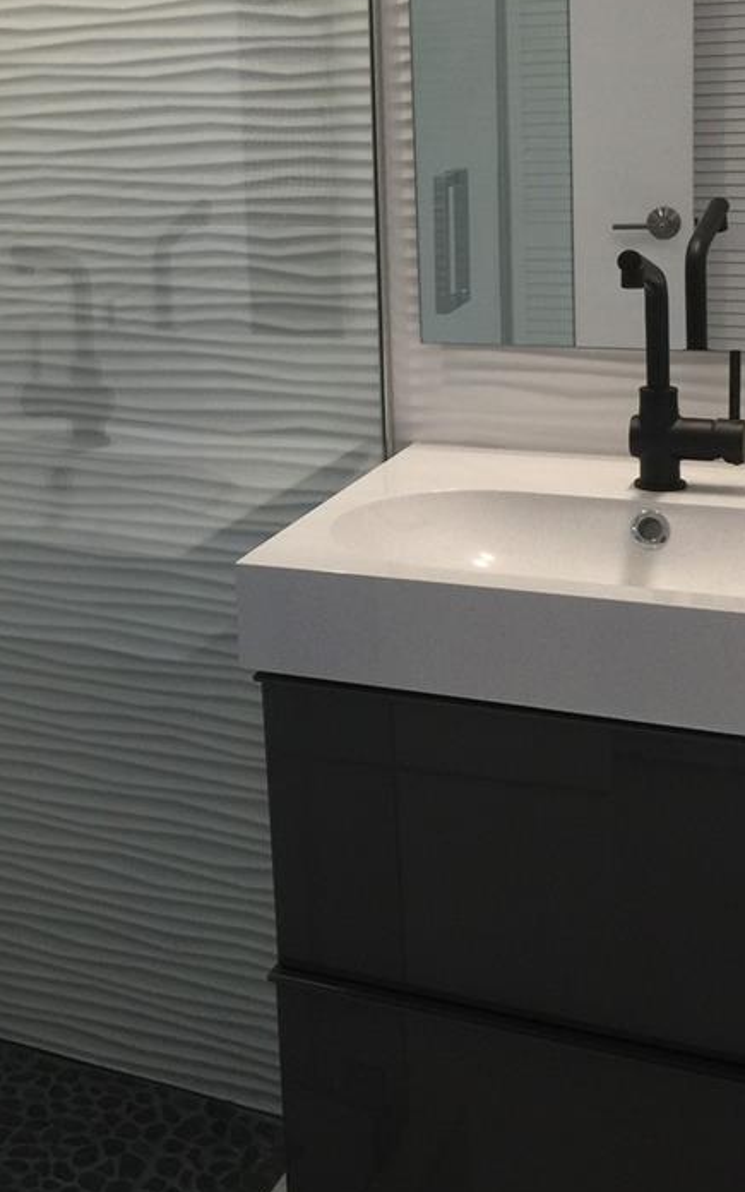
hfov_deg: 24.0
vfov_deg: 37.2
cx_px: 125
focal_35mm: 53
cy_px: 296
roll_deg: +3.0
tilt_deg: -6.9
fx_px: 1722
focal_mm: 4.15
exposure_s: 1/30
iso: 40
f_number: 2.2
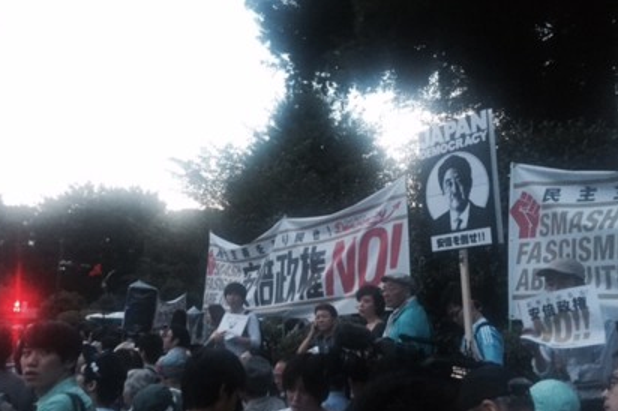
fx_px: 566
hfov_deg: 57.2
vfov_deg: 39.8
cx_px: 320
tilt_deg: +11.5
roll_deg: -2.9
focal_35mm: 33
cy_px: 242
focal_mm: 4.15
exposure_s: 1/30
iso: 160
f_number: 2.2
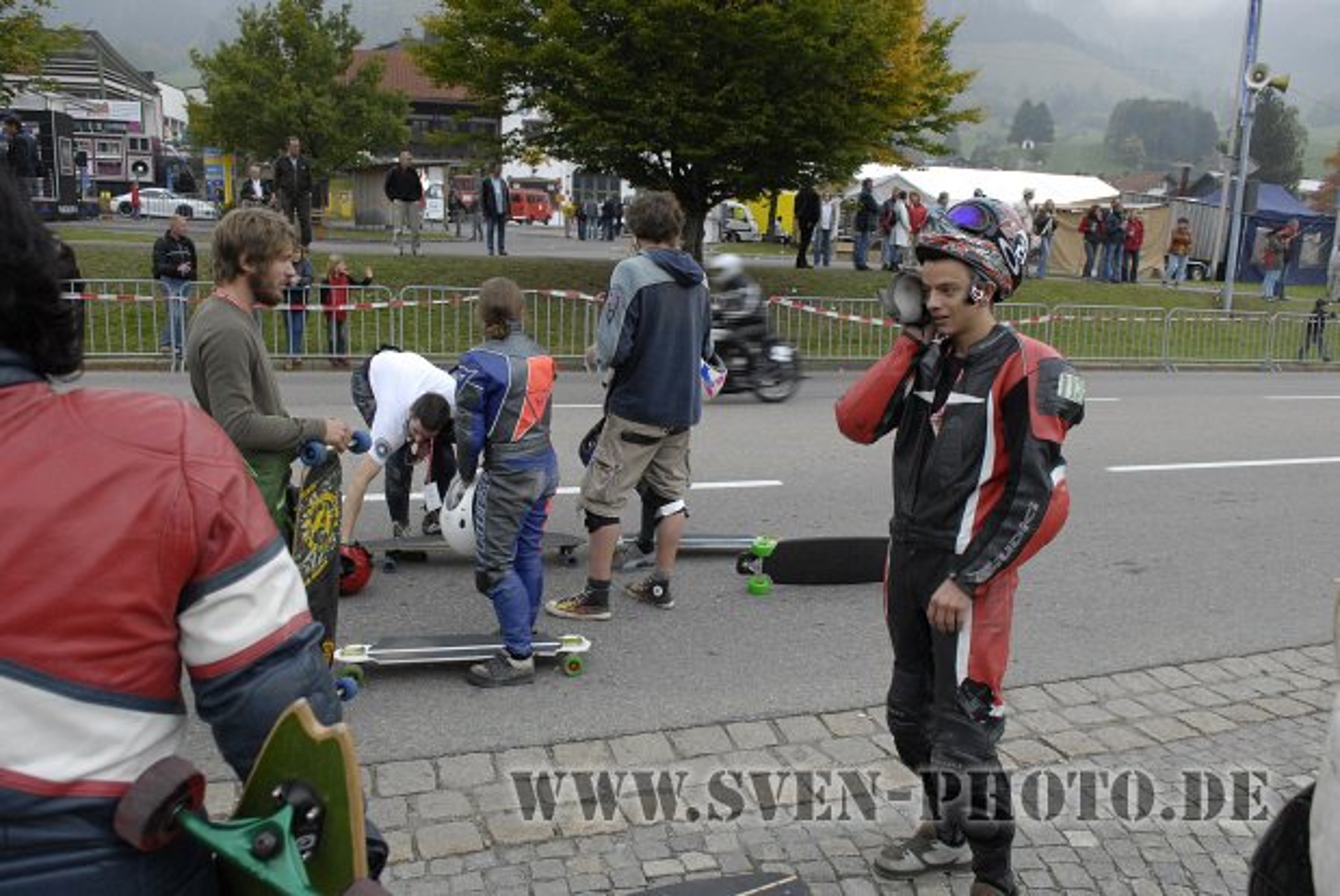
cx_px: 670
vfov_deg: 50.5
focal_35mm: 26
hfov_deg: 70.4
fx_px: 950
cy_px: 448
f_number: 5.6
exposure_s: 1/80
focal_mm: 17
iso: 640
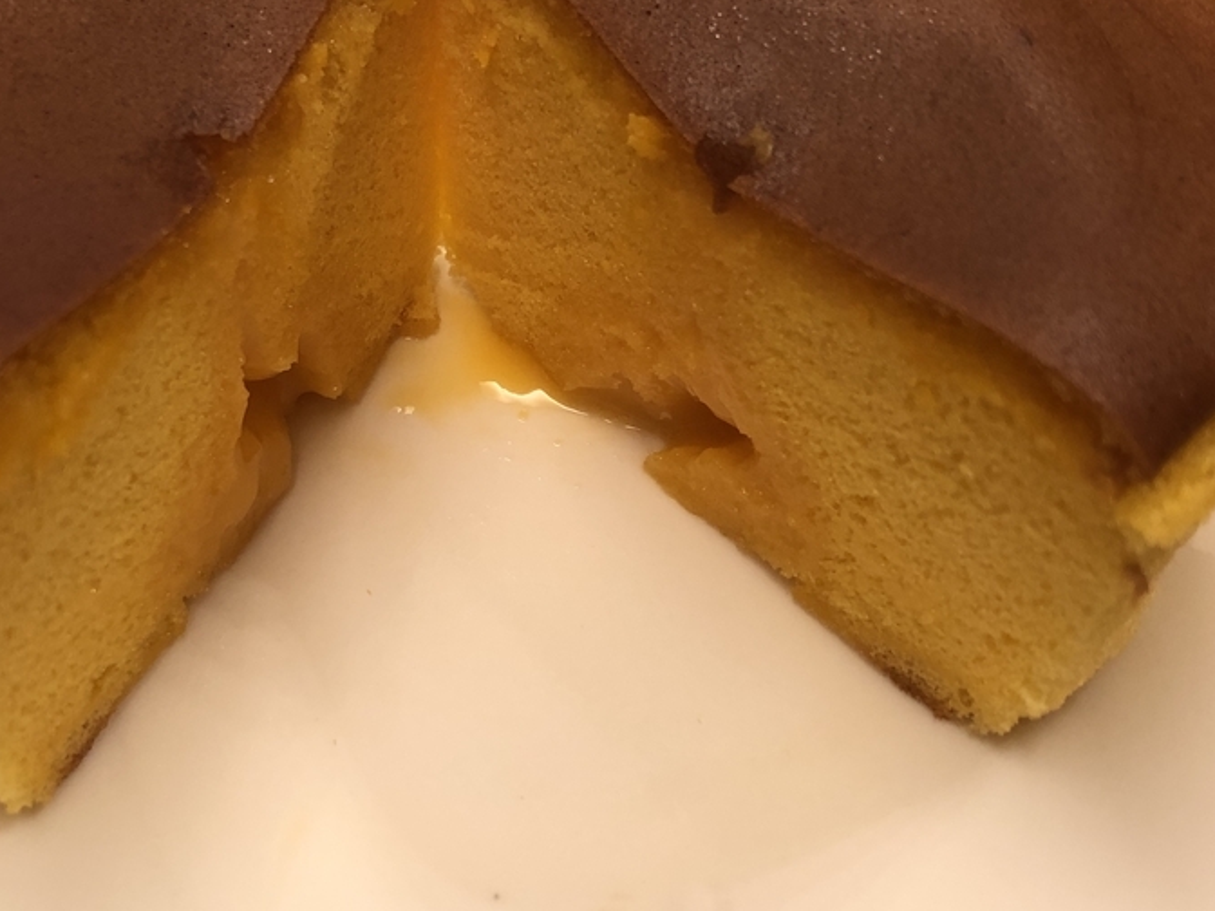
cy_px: 524
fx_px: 1755
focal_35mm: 50
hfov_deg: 38.1
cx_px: 501
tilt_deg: -51.5
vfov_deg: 29.1
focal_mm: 3.99
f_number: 1.8
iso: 40
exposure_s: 1/24
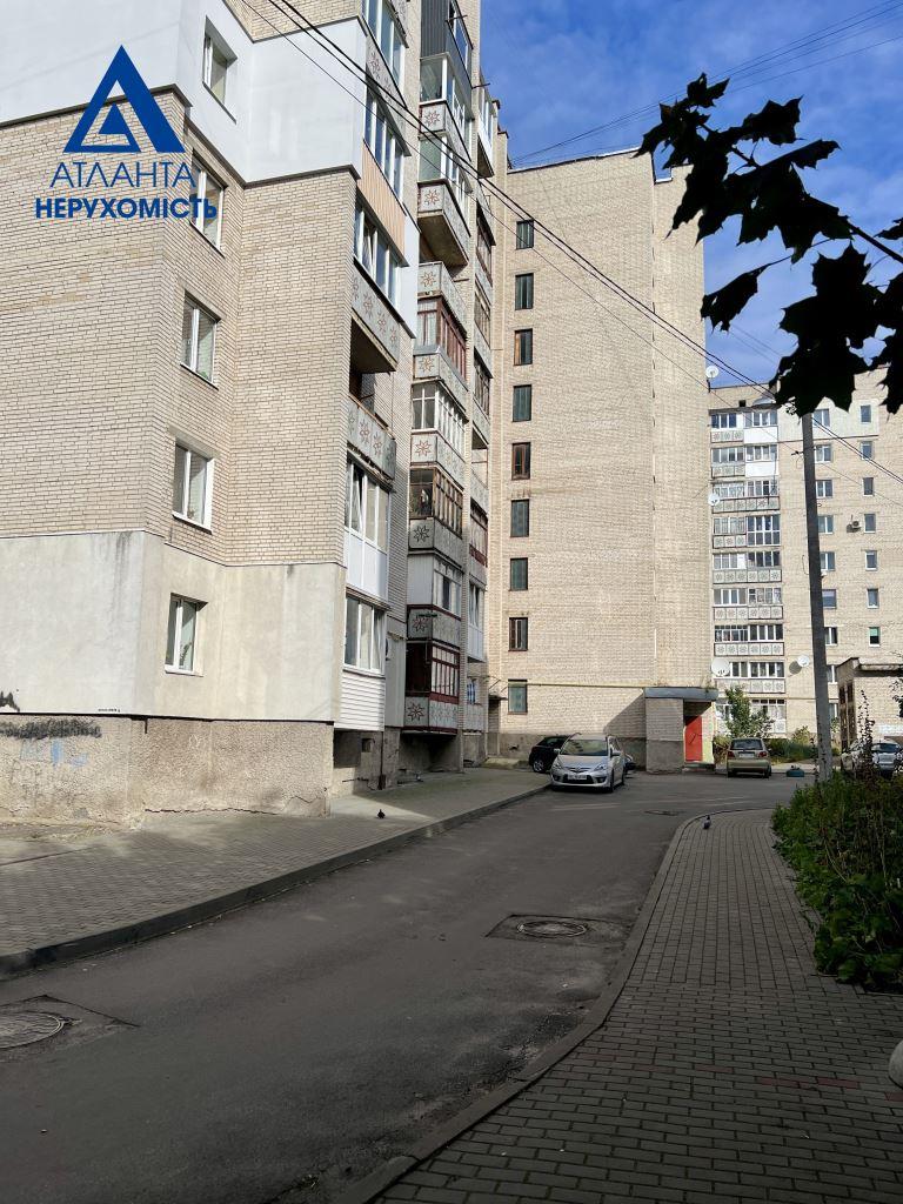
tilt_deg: +8.6
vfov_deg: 67.3
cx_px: 452
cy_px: 602
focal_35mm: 26
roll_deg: -1.0
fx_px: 904
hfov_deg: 53.1
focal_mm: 5.7
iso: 50
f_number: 1.5
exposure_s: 1/5882
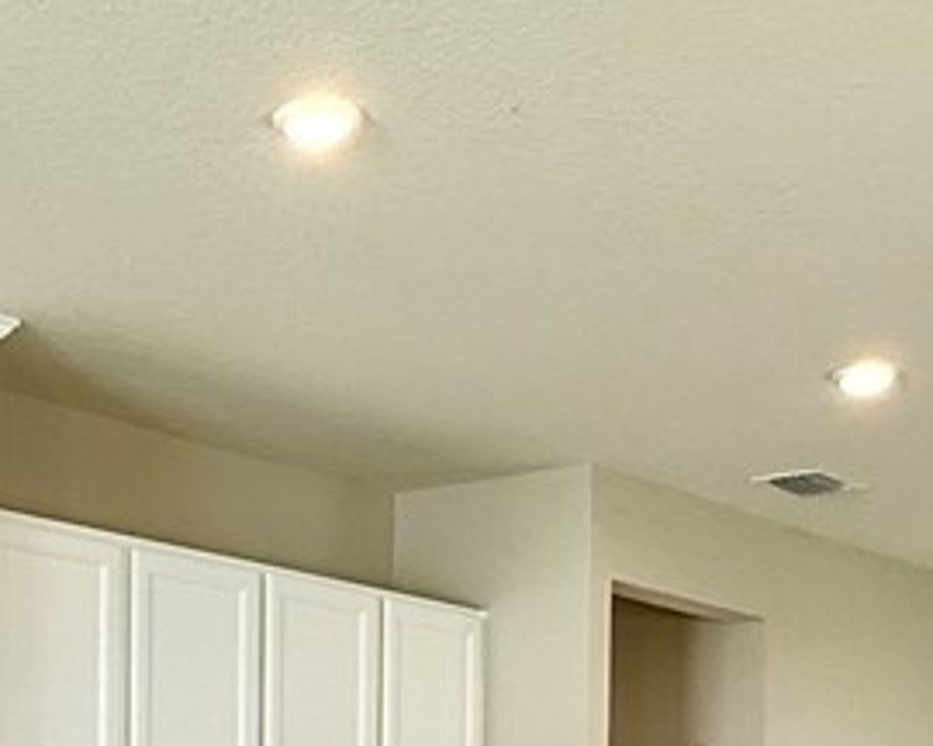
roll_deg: -0.6
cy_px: 1043
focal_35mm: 81
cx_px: 52
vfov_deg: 17.4
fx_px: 2237
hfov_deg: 22.8
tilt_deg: -0.2
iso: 100
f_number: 2.2
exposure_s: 1/120
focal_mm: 2.22
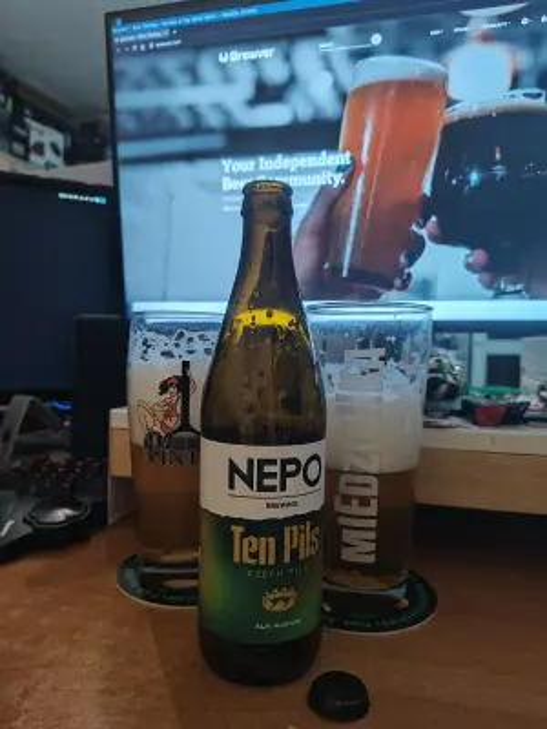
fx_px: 485
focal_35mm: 23
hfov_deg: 58.9
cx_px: 274
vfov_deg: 73.9
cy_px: 364
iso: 425
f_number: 1.88
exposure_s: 1/12
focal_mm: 5.56
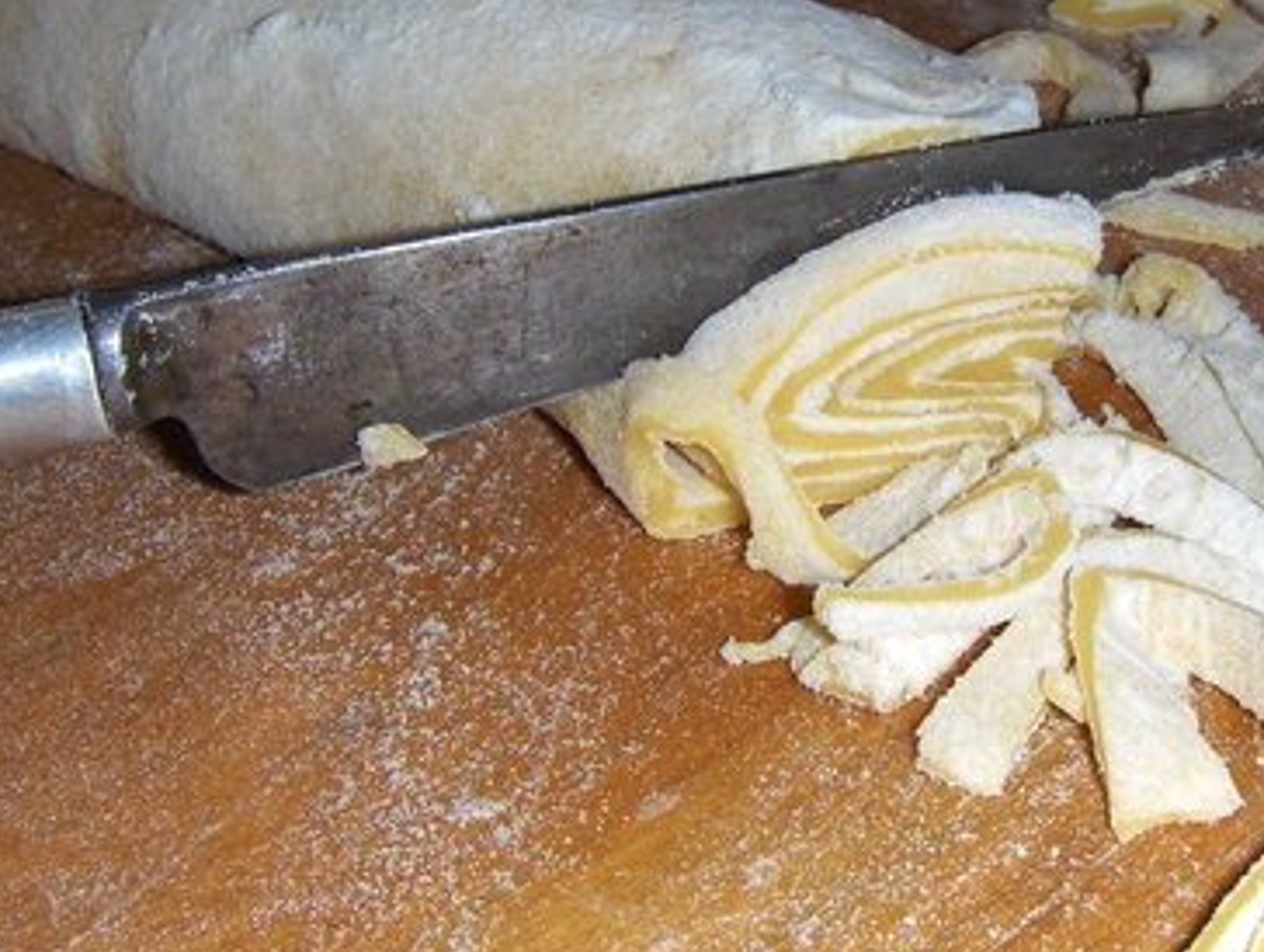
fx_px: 2523
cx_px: 896
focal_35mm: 69
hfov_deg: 27.9
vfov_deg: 21.3
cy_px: 325
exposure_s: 1/60
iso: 100
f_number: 5.09
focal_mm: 6.5
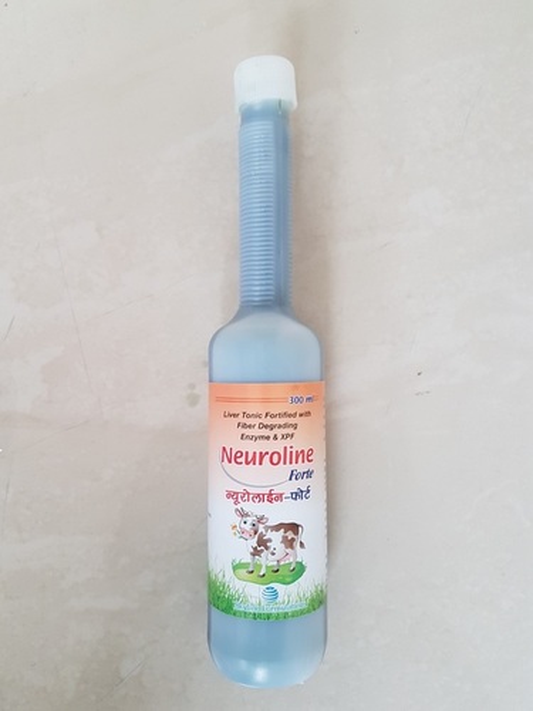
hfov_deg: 53.1
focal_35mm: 26
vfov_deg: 67.3
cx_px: 266
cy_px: 356
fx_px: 534
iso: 80
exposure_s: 1/50
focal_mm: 4.2
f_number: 1.7
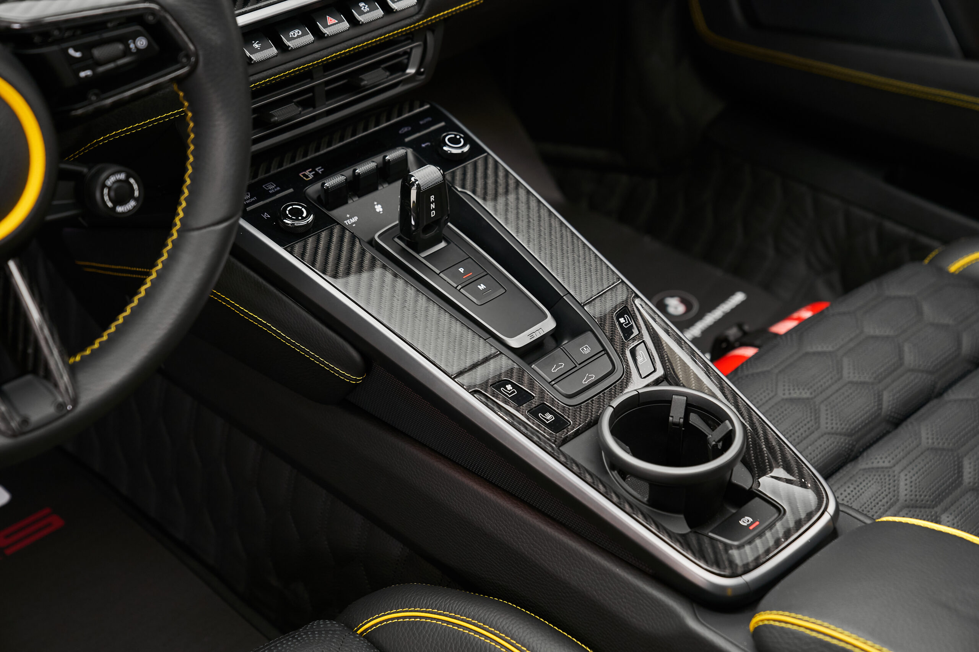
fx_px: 1604
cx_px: 490
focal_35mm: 59
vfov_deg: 23.0
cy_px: 326
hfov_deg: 33.9
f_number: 4.5
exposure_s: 1/30
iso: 800
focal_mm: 59
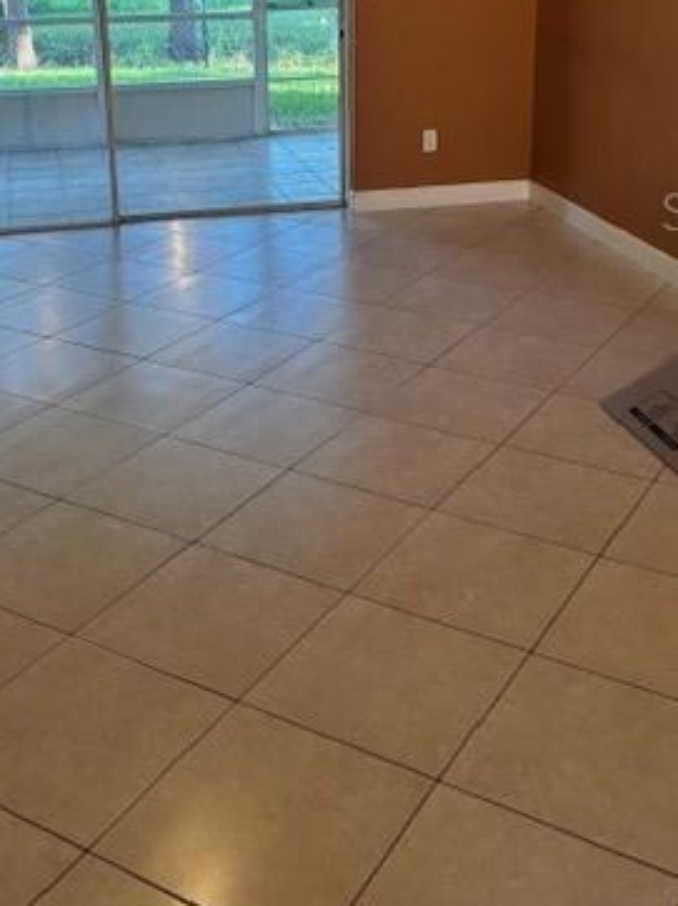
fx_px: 1203
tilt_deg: -15.1
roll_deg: +0.1
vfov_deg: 40.0
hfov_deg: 31.4
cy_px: 210
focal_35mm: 46
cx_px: 298
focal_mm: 5.96
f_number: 1.6
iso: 250
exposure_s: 1/60
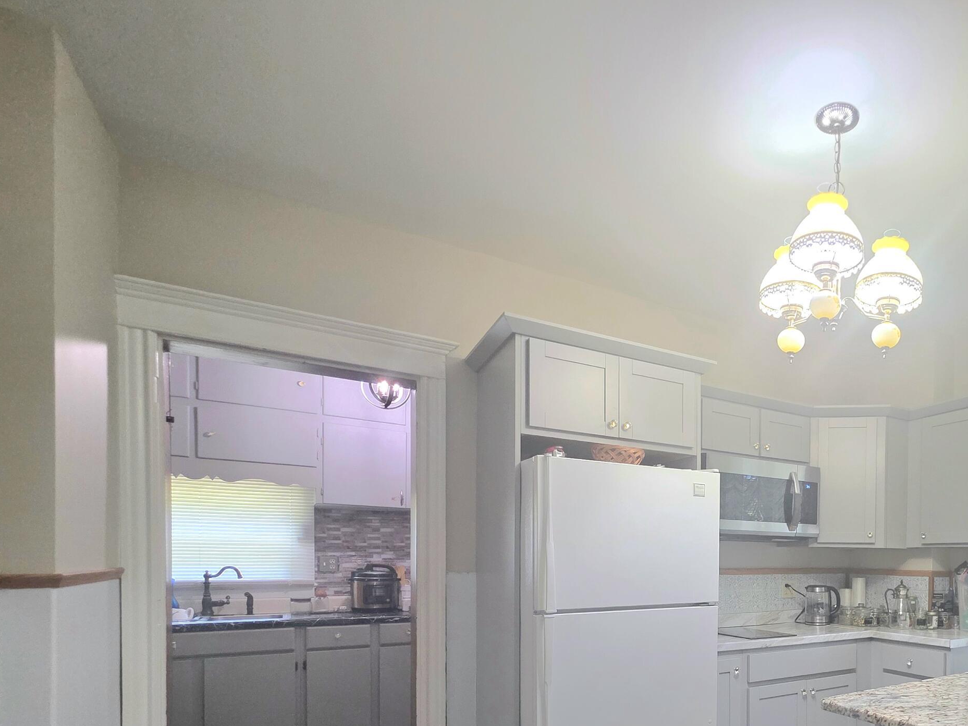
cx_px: 768
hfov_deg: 71.4
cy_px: 576
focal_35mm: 21
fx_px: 587
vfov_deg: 58.8
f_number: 1.9
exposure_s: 1/60.2
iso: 200
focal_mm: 2.2
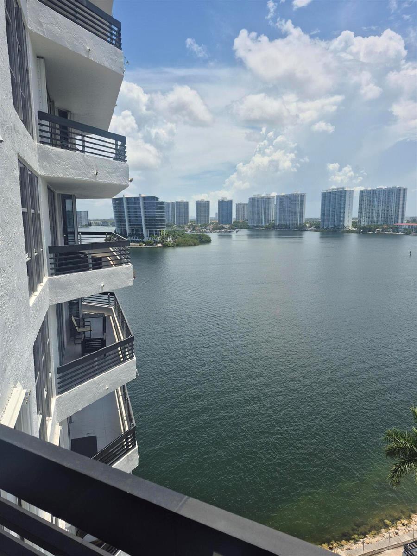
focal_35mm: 23
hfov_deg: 58.9
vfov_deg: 73.9
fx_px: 369
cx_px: 208
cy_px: 278
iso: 25
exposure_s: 1/2552
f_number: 1.8
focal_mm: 5.4
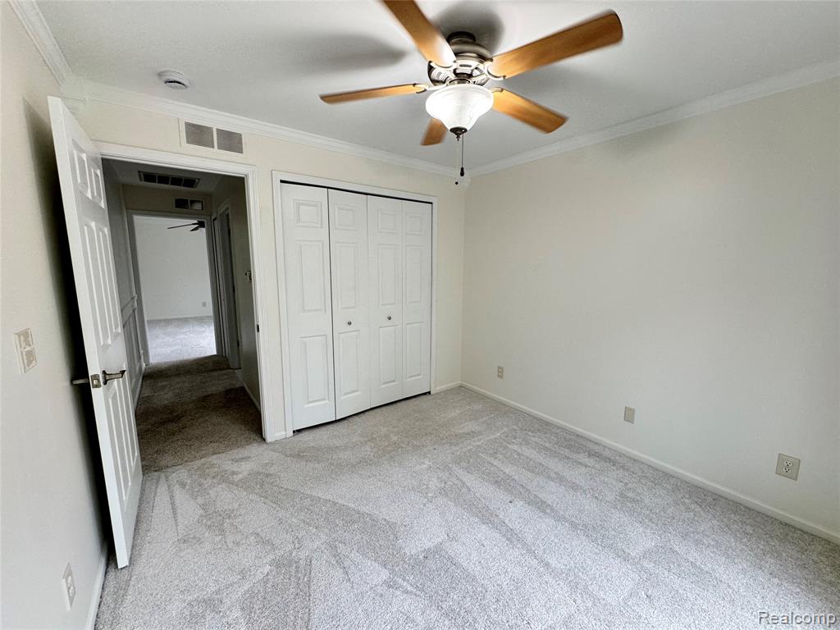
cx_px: 420
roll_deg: -0.6
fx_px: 340
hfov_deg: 102.1
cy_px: 315
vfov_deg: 85.7
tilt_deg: -9.7
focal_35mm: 14
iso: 125
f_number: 2.2
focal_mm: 2.22
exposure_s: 1/120
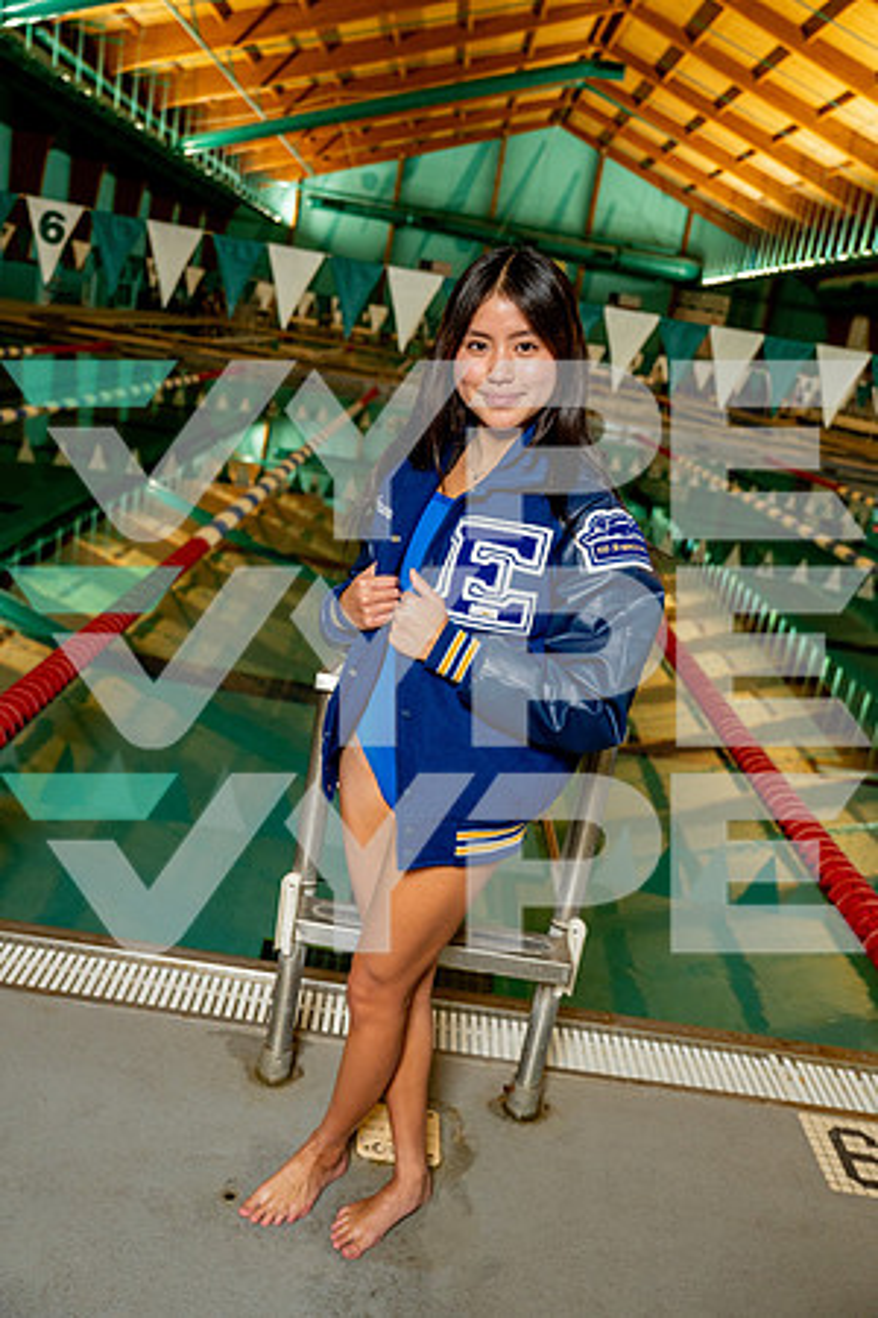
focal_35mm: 33
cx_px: 439
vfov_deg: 57.2
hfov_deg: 40.0
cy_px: 659
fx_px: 1207
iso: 1600
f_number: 4
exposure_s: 1/250
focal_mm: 33
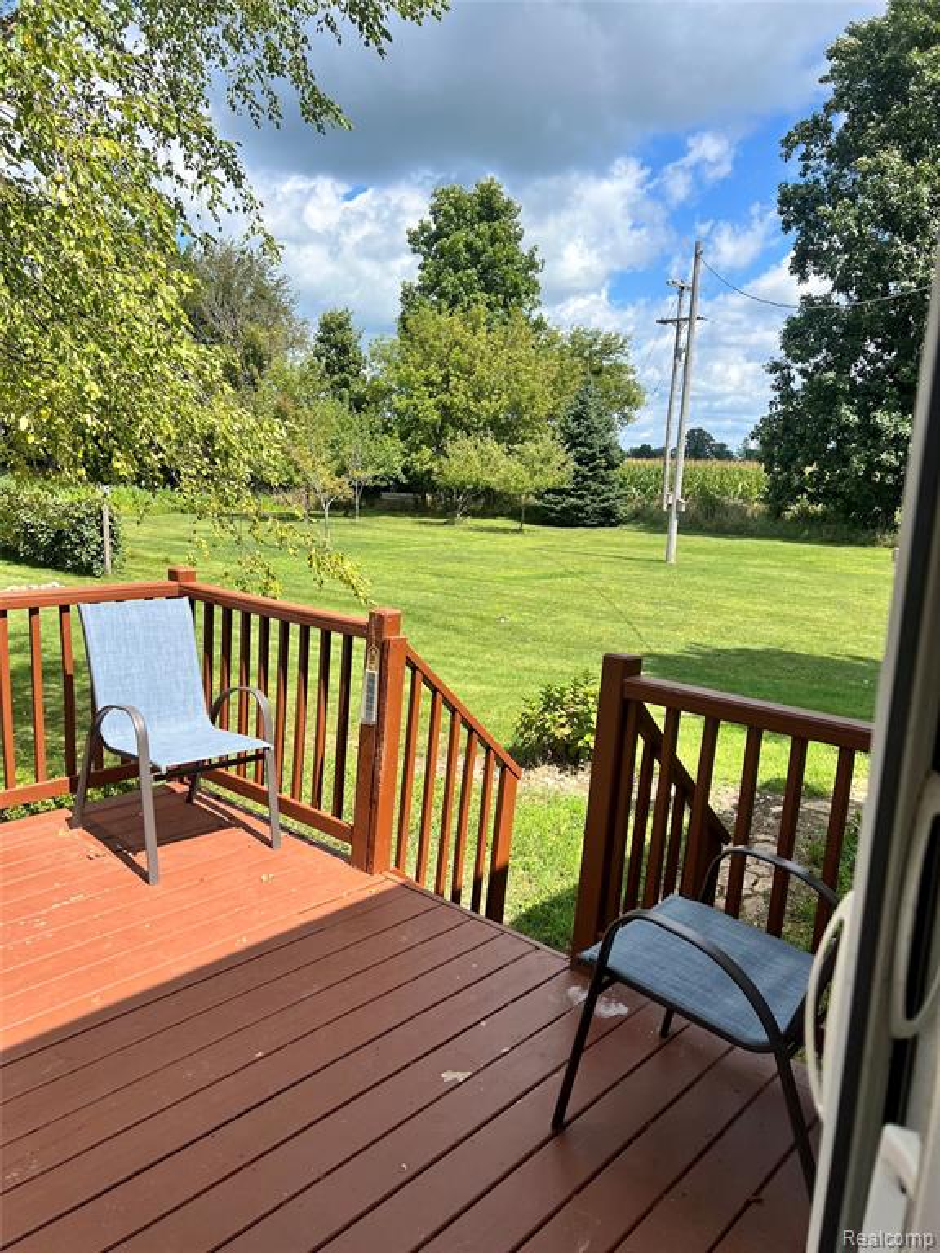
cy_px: 626
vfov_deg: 67.3
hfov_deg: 53.1
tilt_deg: -8.9
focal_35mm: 26
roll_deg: -3.0
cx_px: 470
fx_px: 941
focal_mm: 5.7
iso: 50
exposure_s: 1/2994
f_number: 1.5
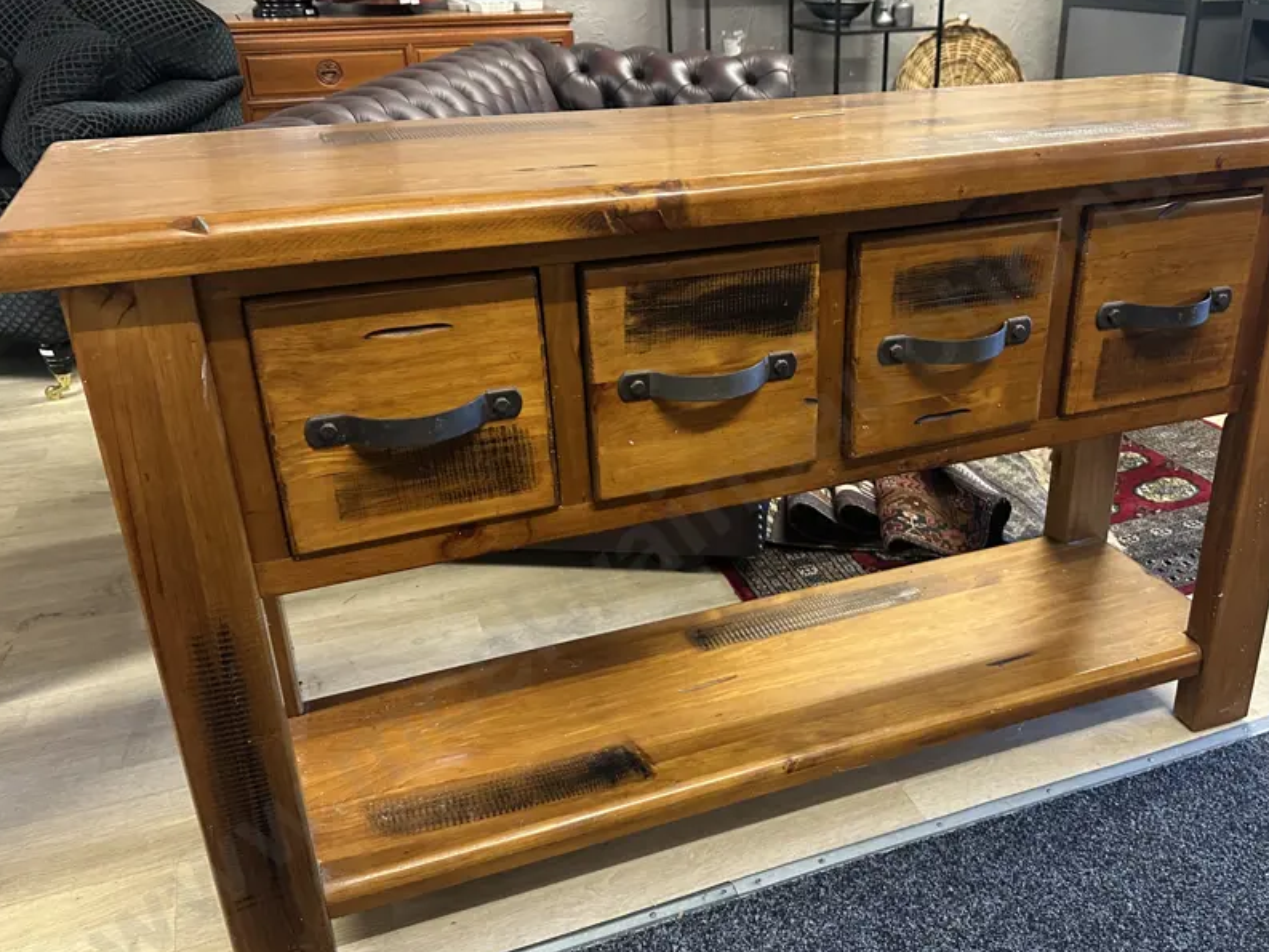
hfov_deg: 57.9
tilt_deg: -24.5
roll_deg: +0.2
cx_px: 755
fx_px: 1137
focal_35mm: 31
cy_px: 472
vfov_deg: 45.5
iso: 500
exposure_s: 1/50
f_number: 1.78
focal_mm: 6.86
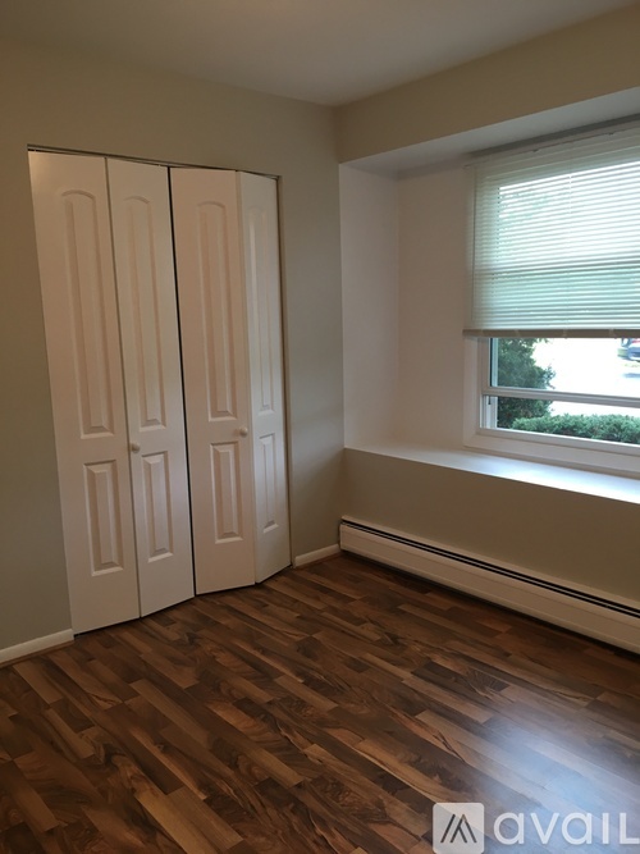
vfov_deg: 61.7
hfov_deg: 48.2
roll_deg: +2.3
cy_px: 427
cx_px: 320
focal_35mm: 29
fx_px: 715
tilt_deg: -9.0
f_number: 2.2
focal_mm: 4.15
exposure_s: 1/30
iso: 50
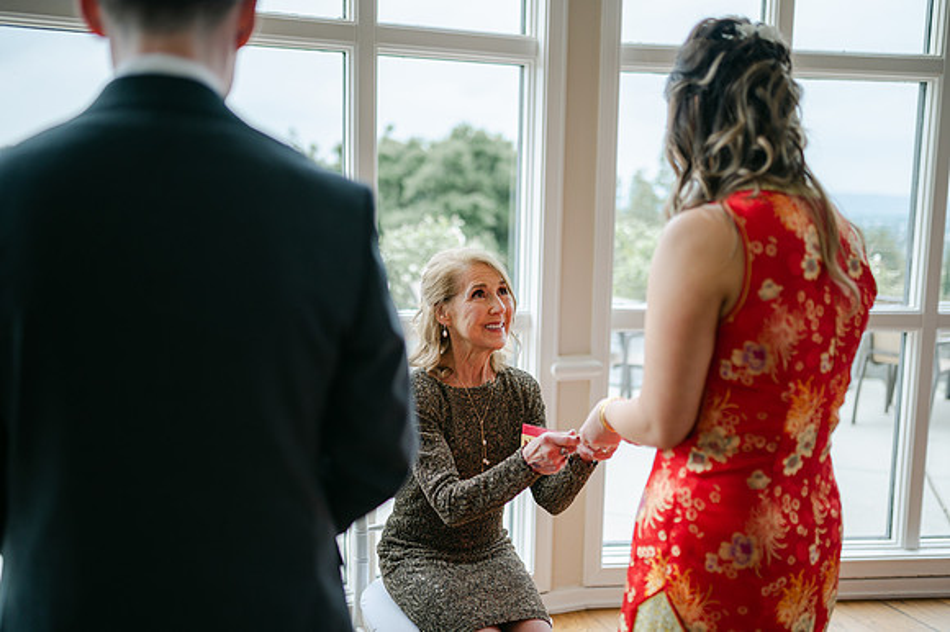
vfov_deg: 37.8
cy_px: 316
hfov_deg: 54.5
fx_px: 923
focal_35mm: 35
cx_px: 475
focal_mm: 35
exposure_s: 1/1600
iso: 100
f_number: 1.4
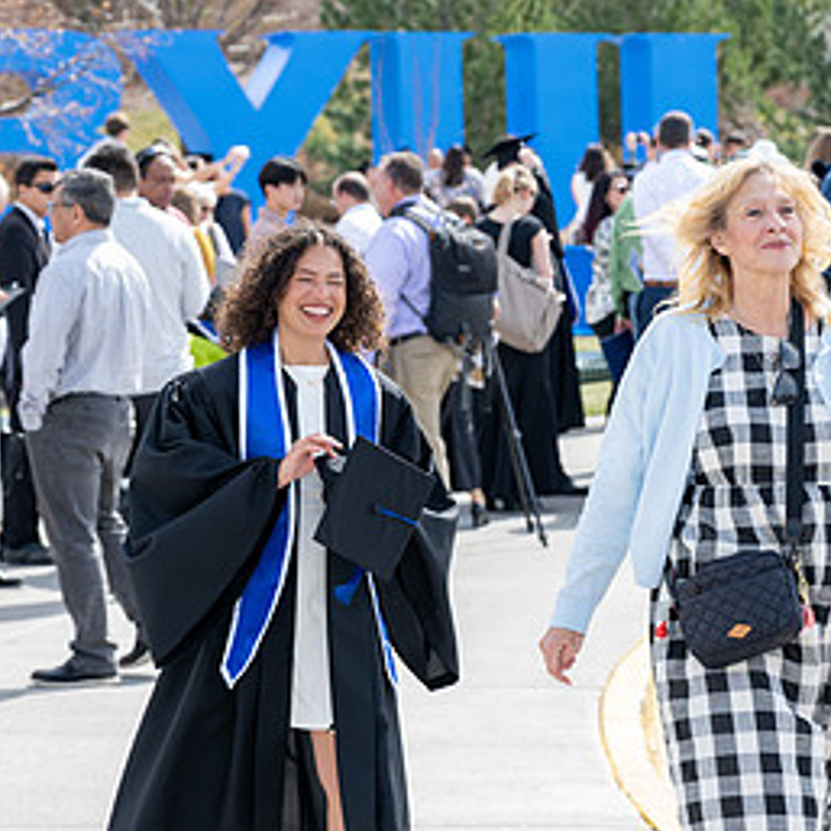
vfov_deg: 10.2
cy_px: 344
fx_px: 4644
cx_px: 303
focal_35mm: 171
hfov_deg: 10.2
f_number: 4
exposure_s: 1/320
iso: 80
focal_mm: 70
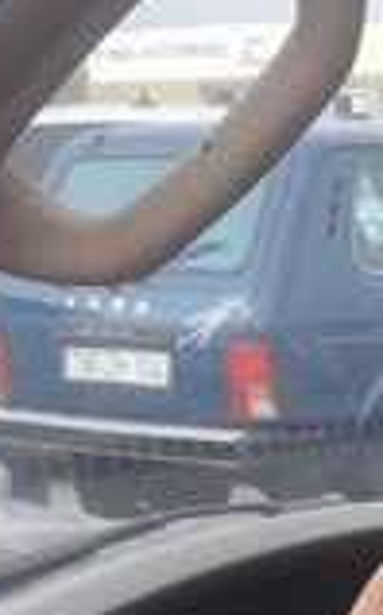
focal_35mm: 128
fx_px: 2144
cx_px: 979
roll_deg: +1.2
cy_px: 857
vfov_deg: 15.4
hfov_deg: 9.0
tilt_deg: -19.8
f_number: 2.2
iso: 32
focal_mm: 4.15
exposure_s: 1/347
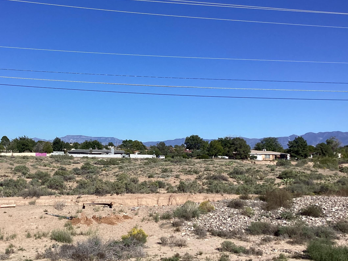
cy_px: 139
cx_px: 107
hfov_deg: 42.2
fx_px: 442
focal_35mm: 44
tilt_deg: +1.3
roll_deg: +0.4
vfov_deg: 32.9
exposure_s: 1/2262
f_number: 2.4
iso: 25
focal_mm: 3.3
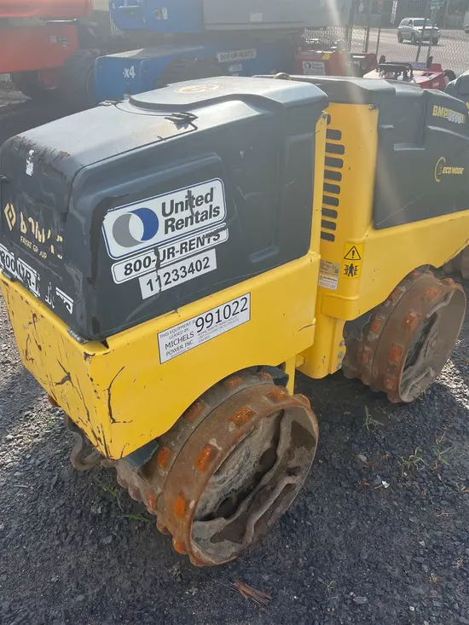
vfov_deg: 67.3
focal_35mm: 26
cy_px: 312
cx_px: 234
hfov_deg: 53.1
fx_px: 470
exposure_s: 1/1558
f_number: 1.6
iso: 50
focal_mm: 5.1
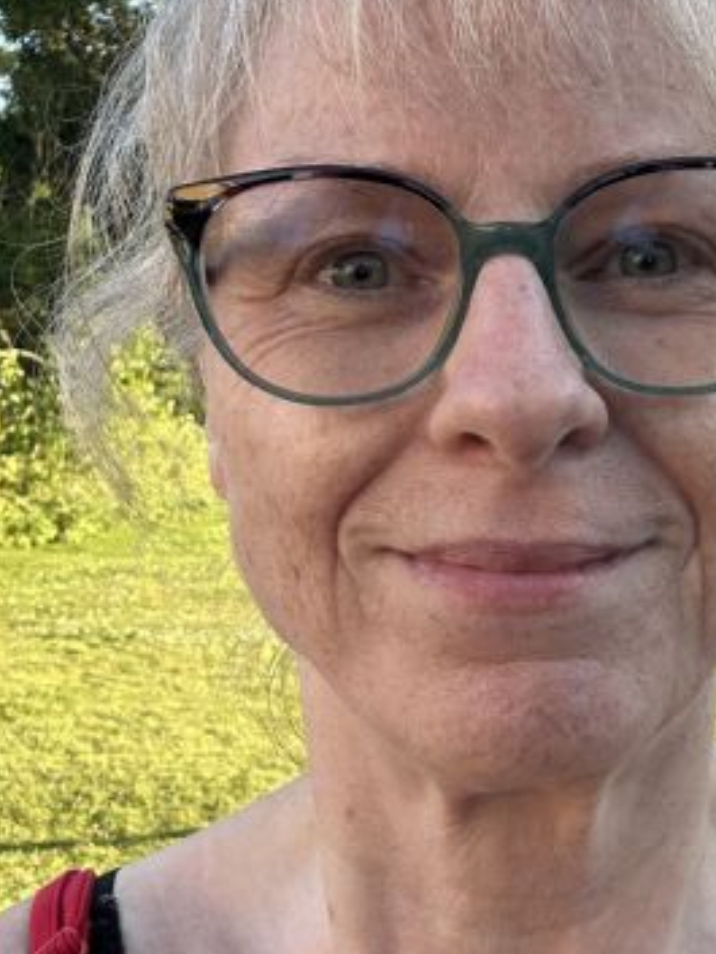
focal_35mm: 51
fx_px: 1406
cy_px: 403
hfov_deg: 28.3
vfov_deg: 37.4
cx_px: 513
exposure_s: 1/130
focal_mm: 2.69
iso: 32
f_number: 1.9
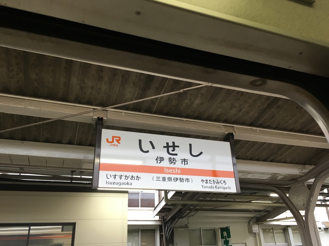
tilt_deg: +23.2
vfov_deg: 48.2
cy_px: 123
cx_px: 164
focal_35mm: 29
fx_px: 276
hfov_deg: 61.7
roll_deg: +2.3
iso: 25
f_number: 2.2
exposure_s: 1/30
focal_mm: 4.15
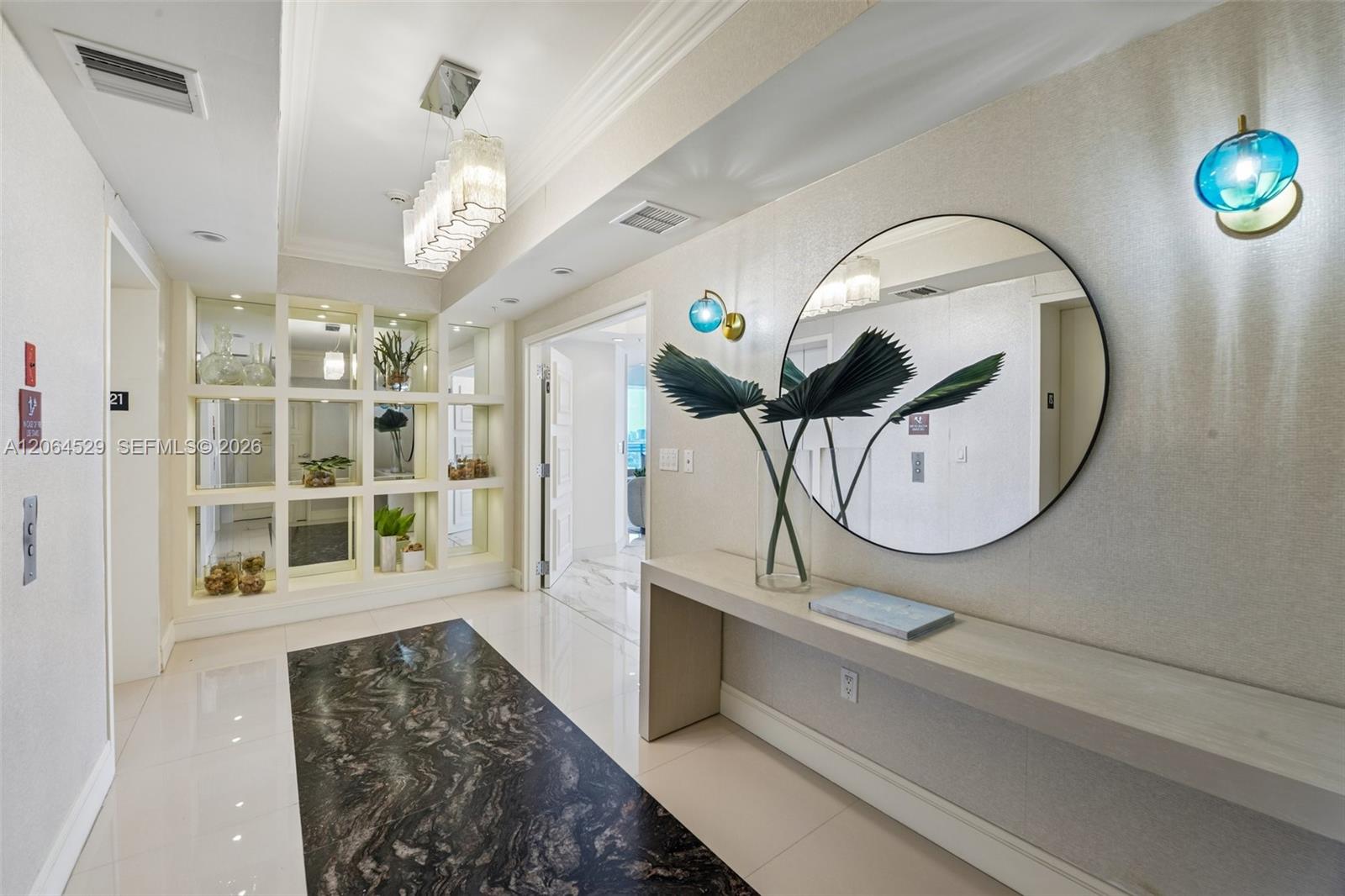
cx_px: 672
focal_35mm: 14
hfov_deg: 104.3
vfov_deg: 81.2
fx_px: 523
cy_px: 448
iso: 200
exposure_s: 1/10
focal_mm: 14
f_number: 9
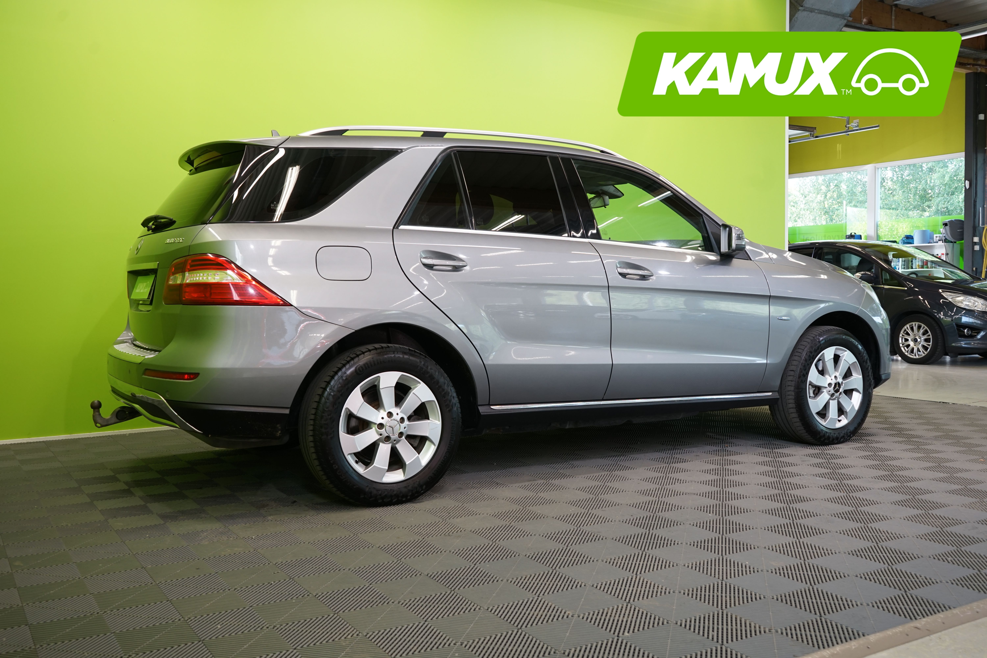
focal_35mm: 33
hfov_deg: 57.2
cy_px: 329
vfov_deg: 40.0
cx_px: 494
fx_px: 905
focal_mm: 33
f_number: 6.3
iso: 500
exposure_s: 1/30
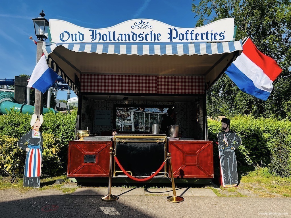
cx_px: 146
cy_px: 109
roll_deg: -0.6
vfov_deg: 53.1
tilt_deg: +3.4
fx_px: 219
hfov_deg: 67.3
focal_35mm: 26
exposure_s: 1/2208
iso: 50
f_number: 1.5
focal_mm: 5.7
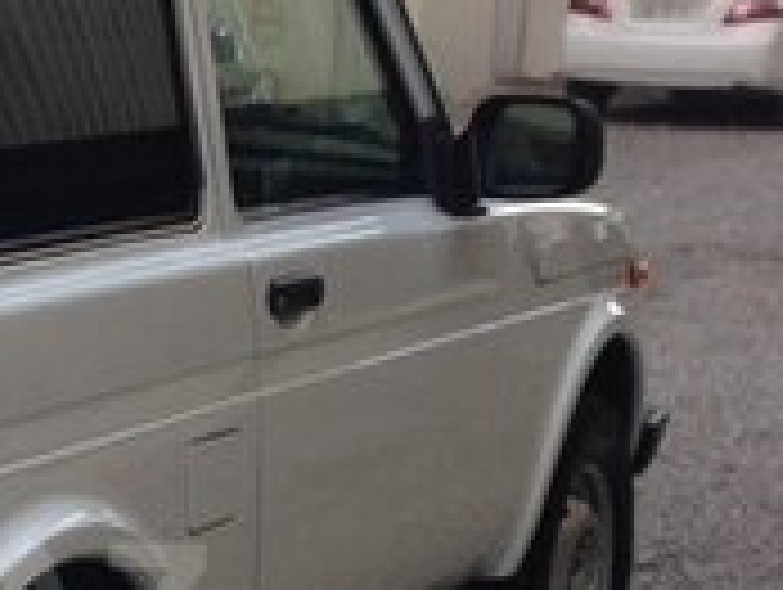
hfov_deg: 15.0
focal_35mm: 125
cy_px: 610
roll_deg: -0.2
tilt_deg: -12.5
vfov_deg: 11.7
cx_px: -252
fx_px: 2831
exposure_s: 1/60
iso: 50
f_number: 2.4
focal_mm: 4.12
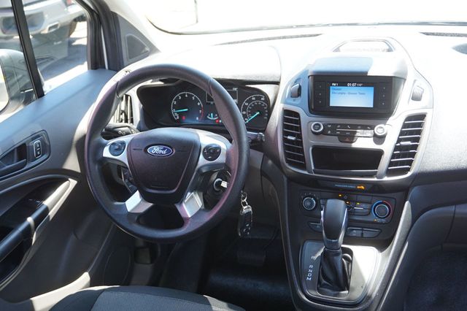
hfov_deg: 51.3
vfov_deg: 35.5
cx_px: 234
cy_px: 156
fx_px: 486
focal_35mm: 38
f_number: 4.5
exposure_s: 1/60
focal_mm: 25
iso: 200
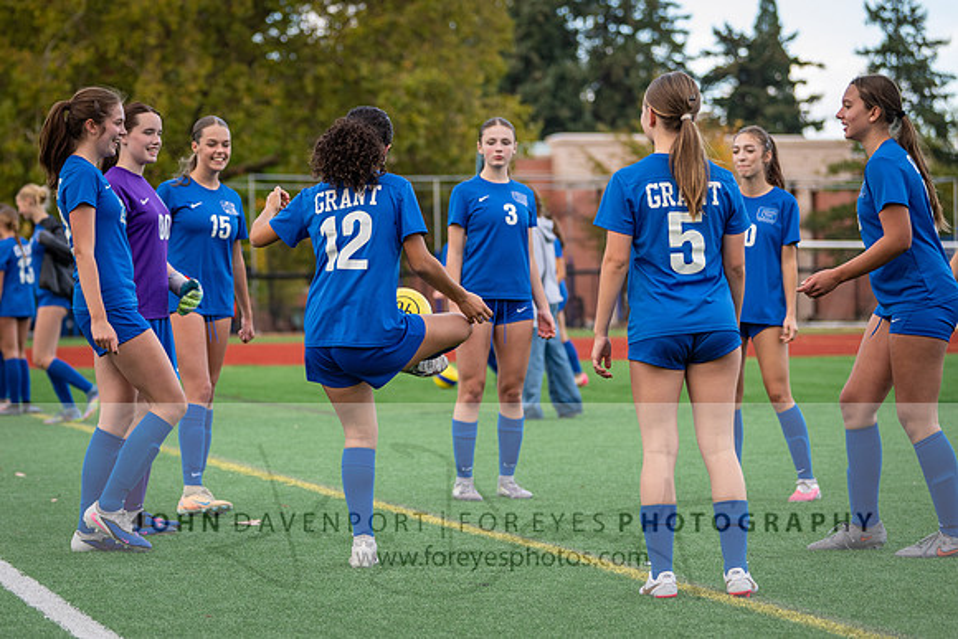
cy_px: 320
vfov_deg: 12.8
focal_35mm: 107
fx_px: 2858
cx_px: 331
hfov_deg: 19.0
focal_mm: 82
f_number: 2.8
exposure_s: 1/1000
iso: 640
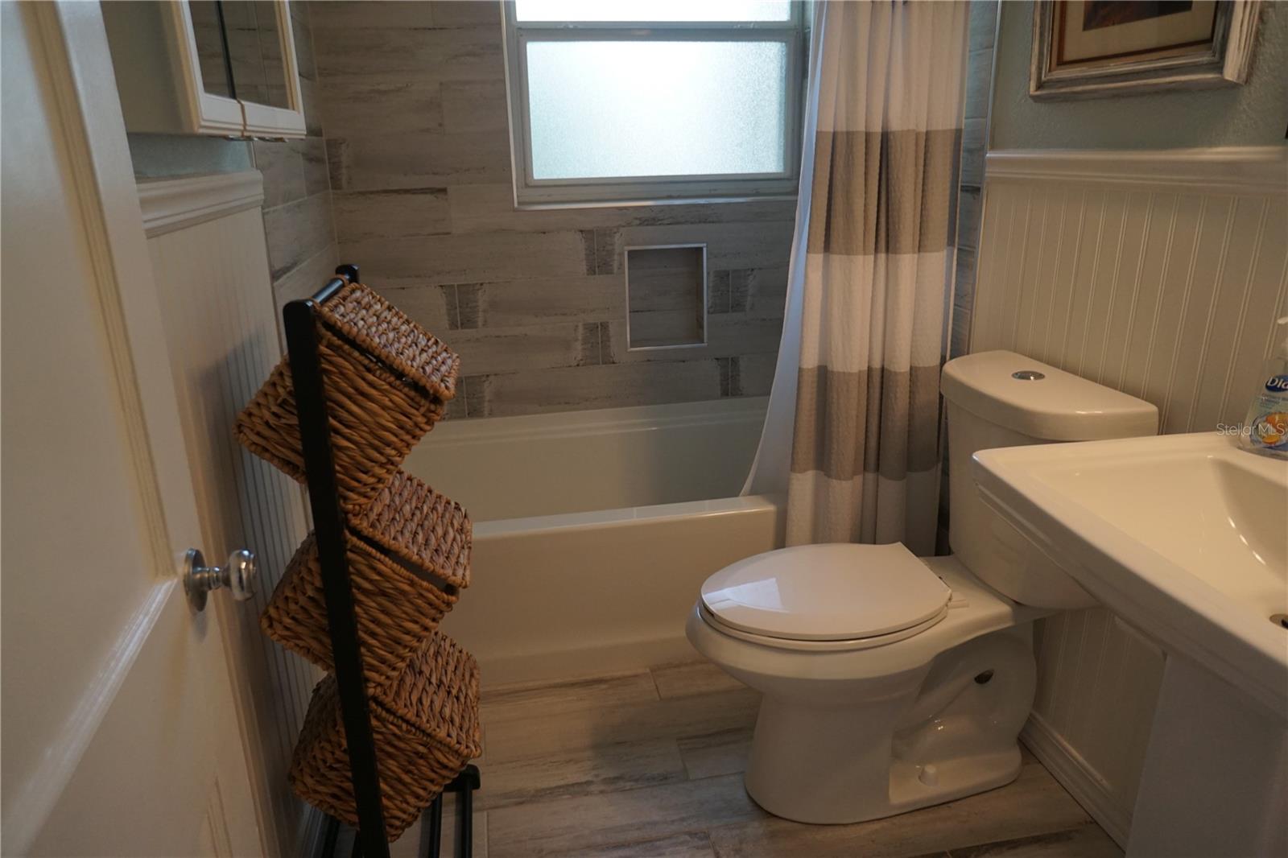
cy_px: 429
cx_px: 644
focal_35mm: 24
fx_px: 858
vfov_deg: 53.1
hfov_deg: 73.8
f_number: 4
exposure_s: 1/160
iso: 640
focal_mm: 16
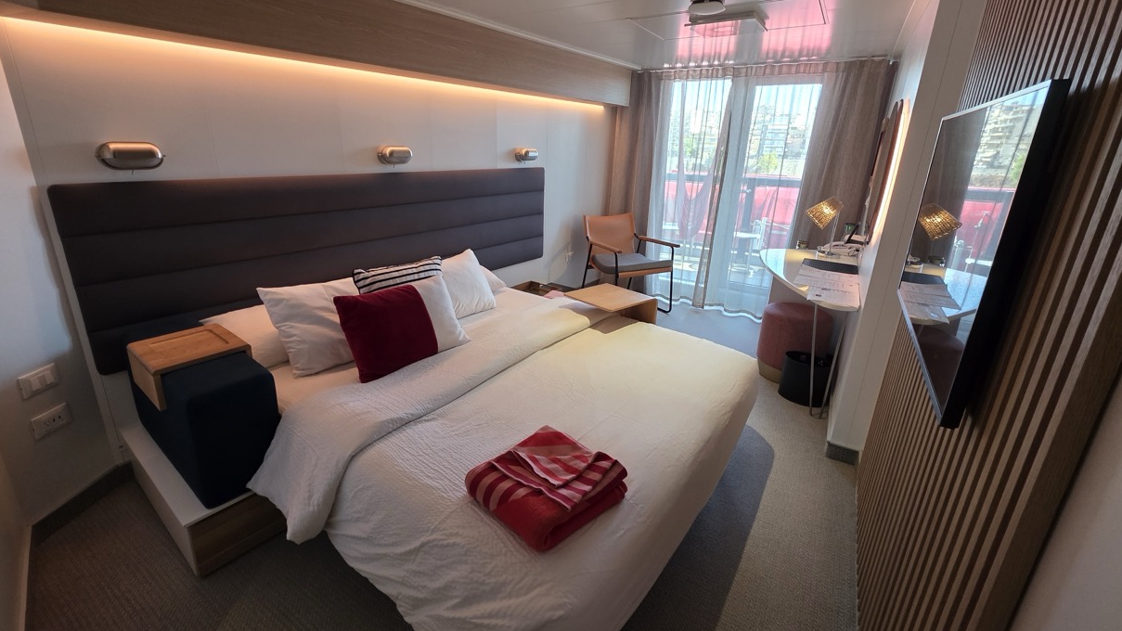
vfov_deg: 70.5
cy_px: 296
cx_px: 540
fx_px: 446
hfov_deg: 103.0
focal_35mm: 15
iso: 250
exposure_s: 1/54.3
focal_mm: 2.2
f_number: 1.9
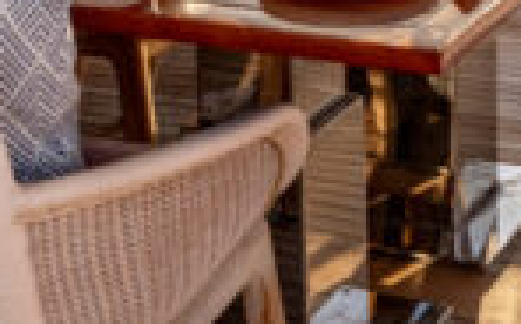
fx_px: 1801
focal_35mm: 127
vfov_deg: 10.0
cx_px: 546
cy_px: -130
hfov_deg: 16.1
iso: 400
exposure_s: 1/4000
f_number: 5
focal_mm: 24
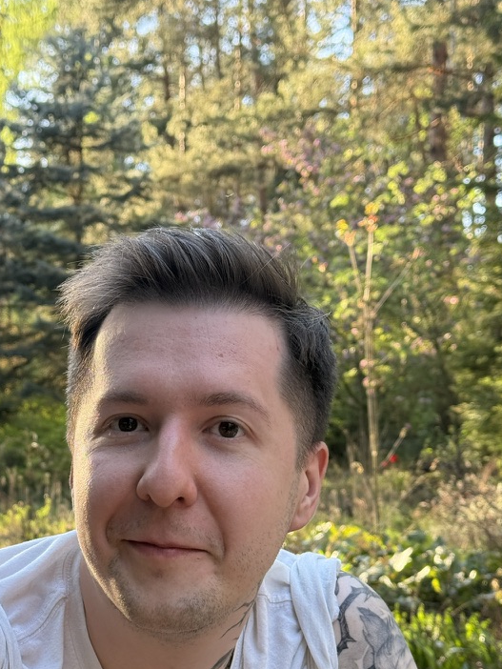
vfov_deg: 27.6
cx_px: 160
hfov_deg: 20.9
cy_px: 459
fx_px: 1353
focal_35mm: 70
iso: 125
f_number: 1.78
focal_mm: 6.76
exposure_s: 1/236
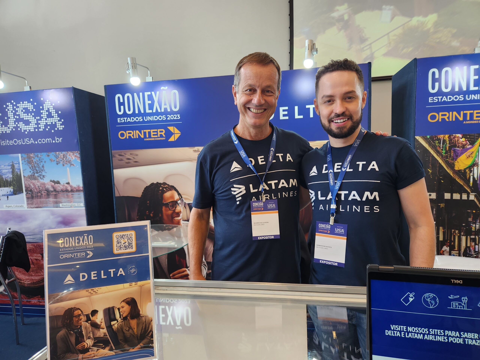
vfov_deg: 58.9
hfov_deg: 73.9
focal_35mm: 23
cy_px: 180
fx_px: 319
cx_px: 240
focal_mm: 5.4
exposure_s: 1/51
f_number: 1.8
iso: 100
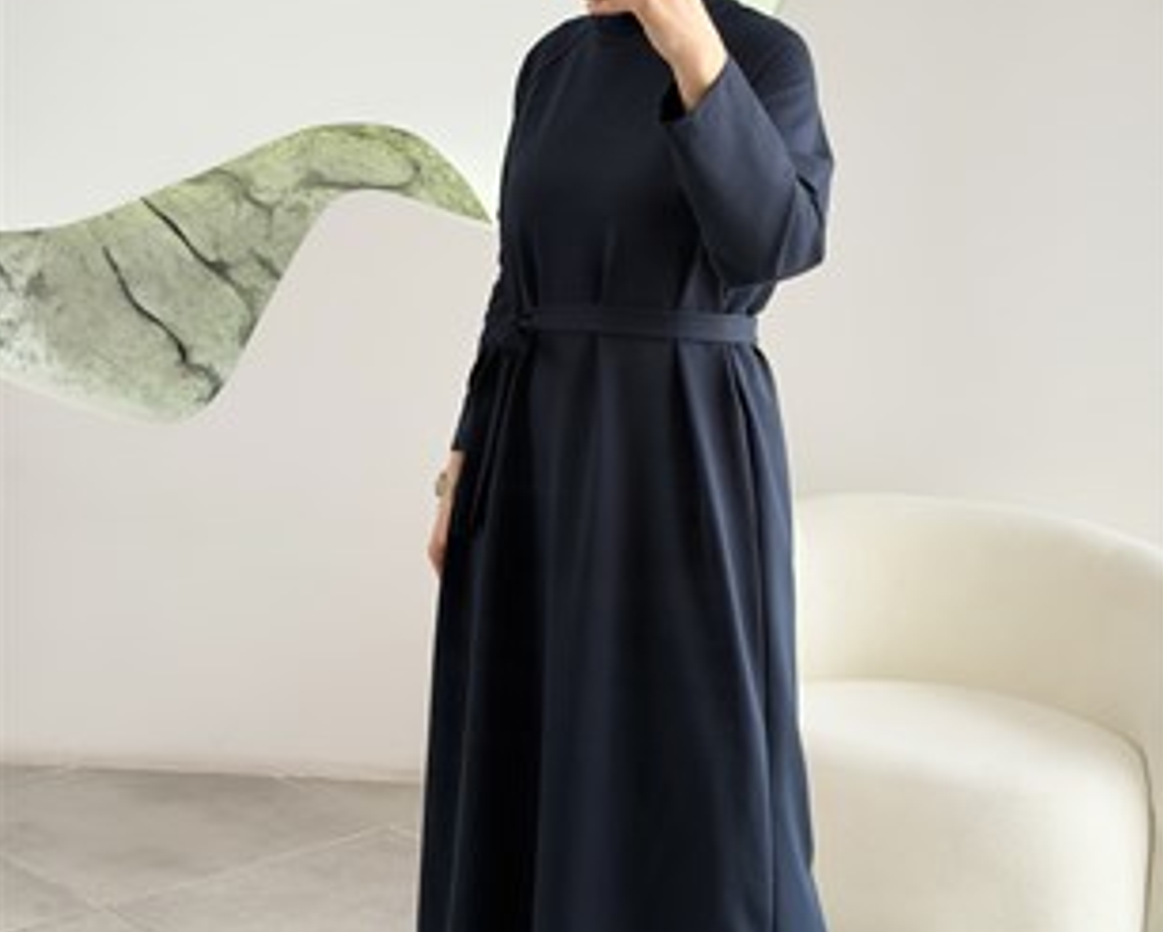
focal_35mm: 63
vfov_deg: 23.9
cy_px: 180
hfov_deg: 30.0
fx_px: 2170
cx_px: 583
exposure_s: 1/121
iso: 80
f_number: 1.78
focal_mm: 6.76
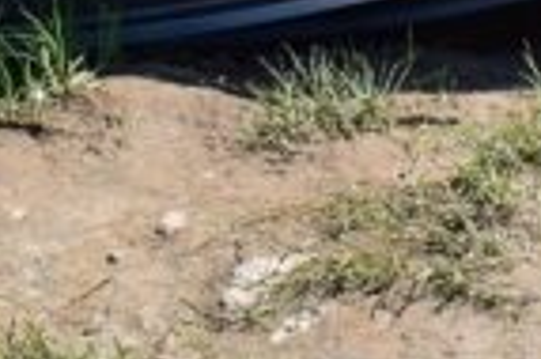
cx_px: -136
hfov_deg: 12.4
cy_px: -384
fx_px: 2432
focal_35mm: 162
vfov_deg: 8.0
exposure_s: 1/400
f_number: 11
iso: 400
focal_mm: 22
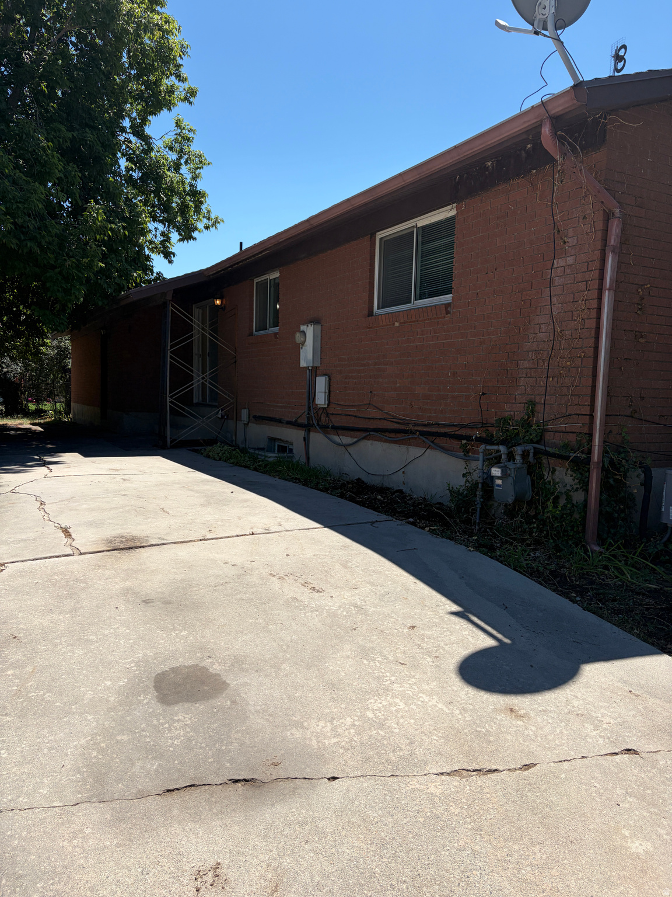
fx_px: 673
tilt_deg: -4.3
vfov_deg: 67.3
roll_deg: -1.5
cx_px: 336
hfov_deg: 53.1
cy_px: 448
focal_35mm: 26
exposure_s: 1/4950
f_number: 1.6
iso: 64
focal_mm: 5.96
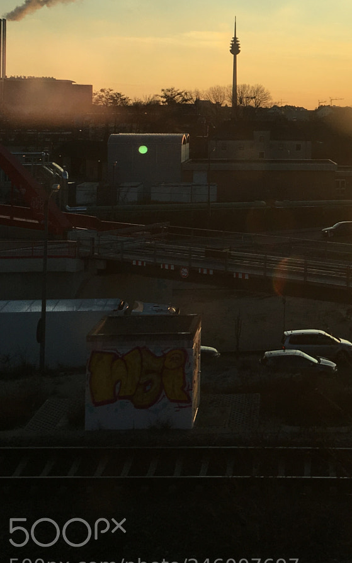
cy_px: 111
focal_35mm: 55
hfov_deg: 22.7
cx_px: 348
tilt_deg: -2.6
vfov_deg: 35.7
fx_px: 844
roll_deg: +0.3
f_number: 2.2
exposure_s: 1/725
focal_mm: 4.15
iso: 25
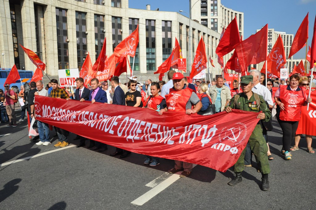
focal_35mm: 27
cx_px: 158
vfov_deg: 47.8
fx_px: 237
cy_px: 105
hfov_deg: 67.4
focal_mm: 18
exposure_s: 1/800
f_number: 14
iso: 1000
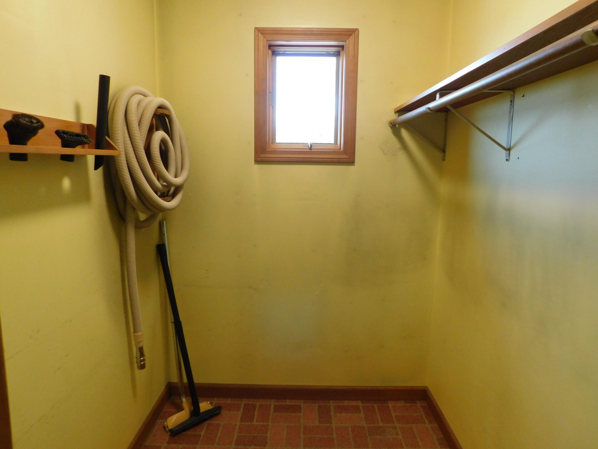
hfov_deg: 73.9
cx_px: 299
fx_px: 397
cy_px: 224
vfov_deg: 58.9
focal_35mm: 23
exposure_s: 1/30
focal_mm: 4
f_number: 3
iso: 220
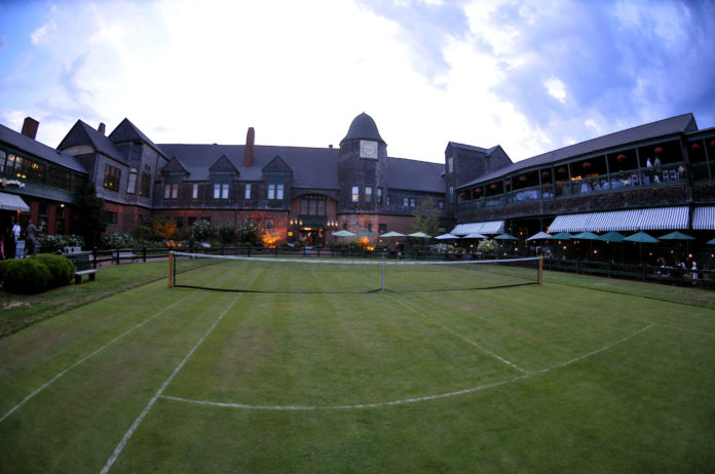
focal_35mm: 16
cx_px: 358
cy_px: 237
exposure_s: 1/80
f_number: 2.8
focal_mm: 10.5
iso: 320
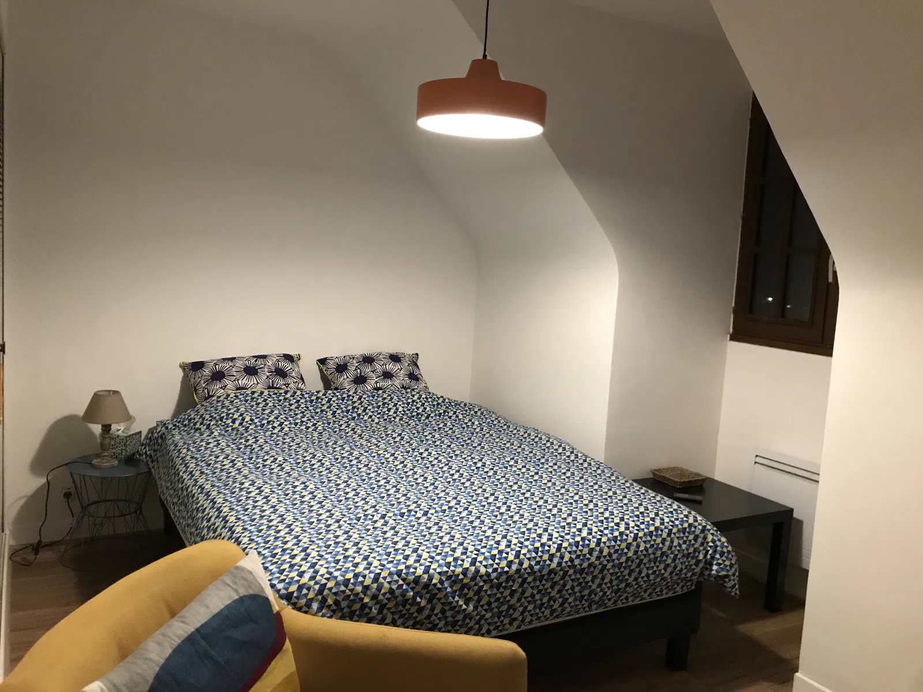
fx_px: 747
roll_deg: -4.0
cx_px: 462
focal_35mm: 28
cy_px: 346
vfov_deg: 49.7
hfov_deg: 63.4
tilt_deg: -5.9
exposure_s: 1/17
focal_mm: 3.99
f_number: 1.8
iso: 100
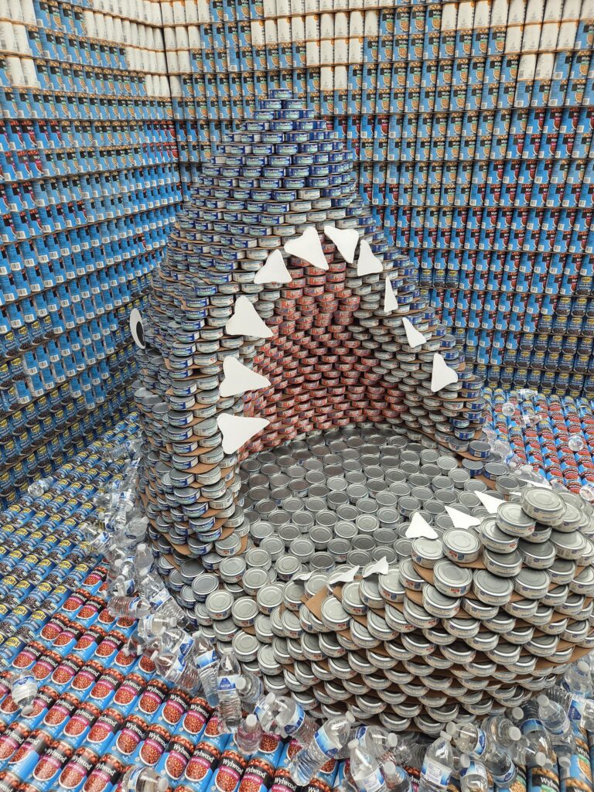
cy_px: 396
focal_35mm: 23
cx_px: 297
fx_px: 526
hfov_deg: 58.9
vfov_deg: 73.9
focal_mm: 5.4
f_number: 1.8
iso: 50
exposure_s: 1/120
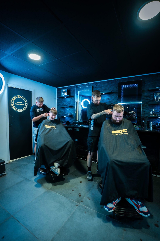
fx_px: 107
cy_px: 120
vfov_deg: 96.7
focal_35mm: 16
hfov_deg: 73.8
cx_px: 80
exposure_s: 1/100
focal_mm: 16
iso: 1000
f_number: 2.8
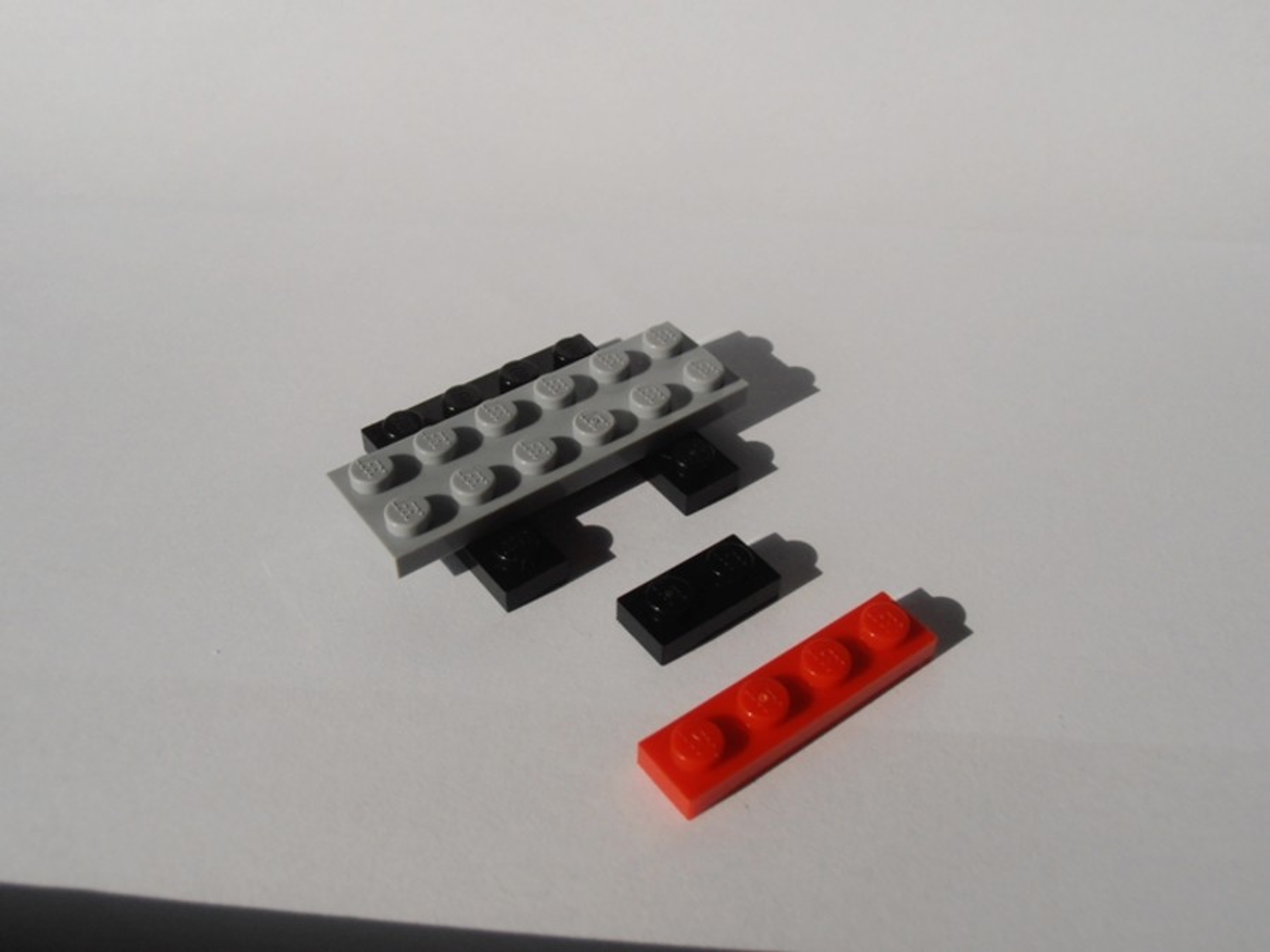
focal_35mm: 37
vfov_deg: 38.7
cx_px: 635
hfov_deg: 50.1
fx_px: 1357
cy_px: 476
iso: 80
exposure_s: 1/800
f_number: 3.9
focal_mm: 6.61
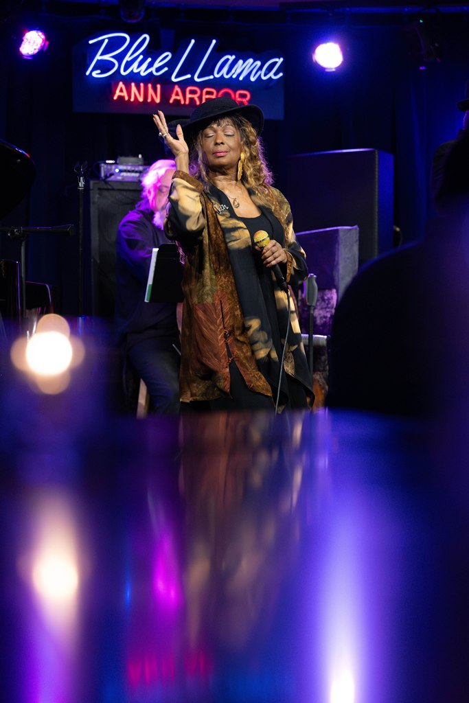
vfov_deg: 22.1
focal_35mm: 92
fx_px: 1797
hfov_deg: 14.9
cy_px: 352
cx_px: 234
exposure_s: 1/250
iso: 6400
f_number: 3.2
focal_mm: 92
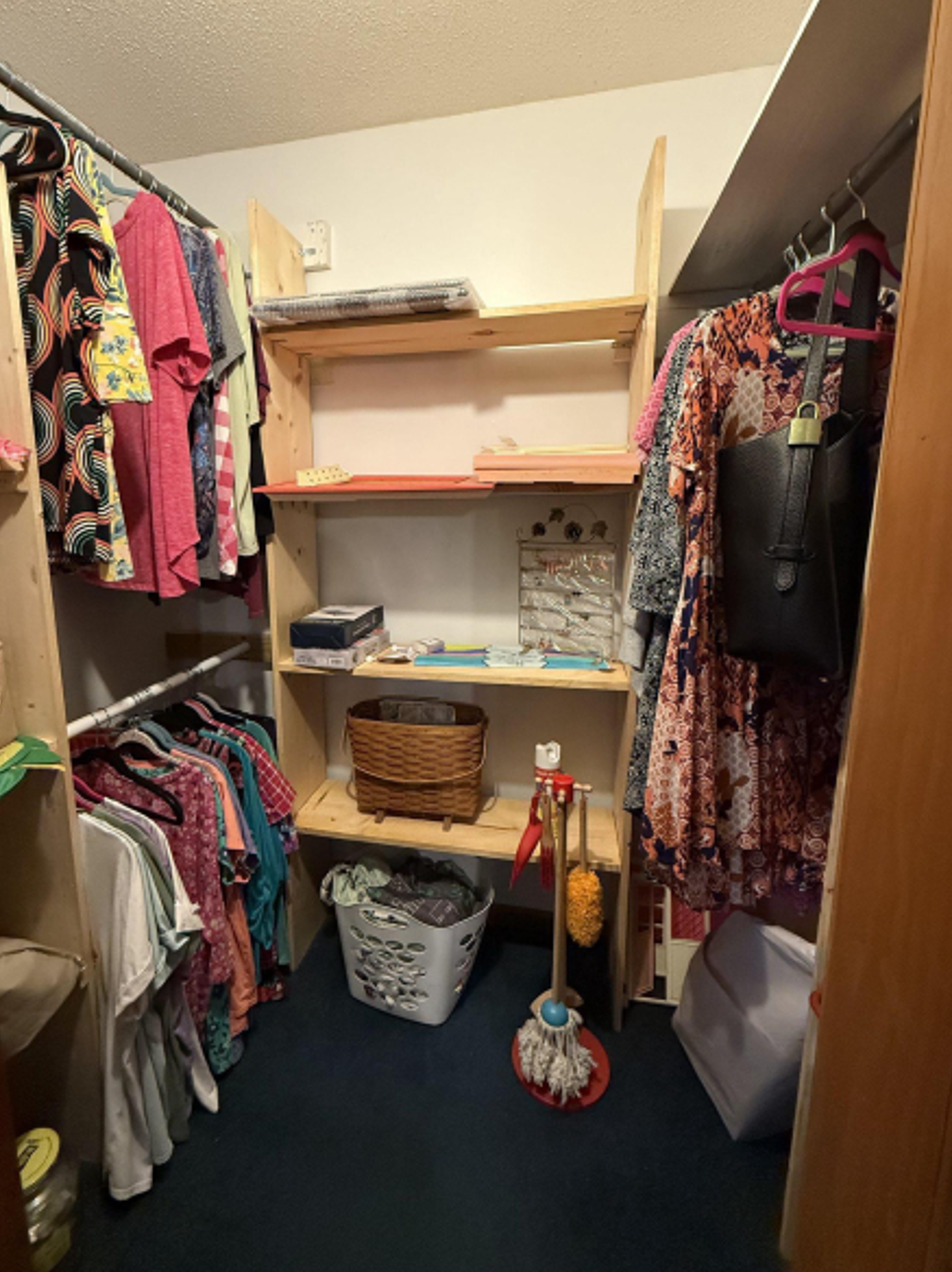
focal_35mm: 16
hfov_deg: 77.8
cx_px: 425
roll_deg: +0.5
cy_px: 591
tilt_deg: -9.1
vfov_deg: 94.4
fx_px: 588
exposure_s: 1/60
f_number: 2.2
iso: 640
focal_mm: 2.22
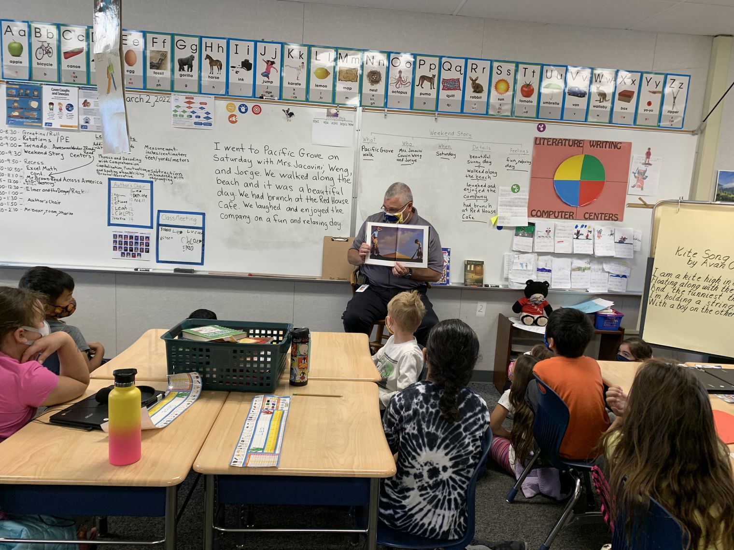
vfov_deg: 53.1
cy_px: 275
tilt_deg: -10.2
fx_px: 551
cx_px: 367
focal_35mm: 26
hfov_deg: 67.3
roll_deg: -2.4
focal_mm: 4.25
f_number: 1.8
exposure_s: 1/110
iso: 100
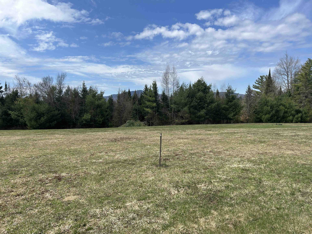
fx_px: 234
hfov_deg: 67.3
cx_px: 156
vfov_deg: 53.1
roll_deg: +0.5
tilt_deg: -3.4
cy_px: 117
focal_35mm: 26
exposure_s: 1/5319
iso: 50
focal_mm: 5.7
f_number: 1.5
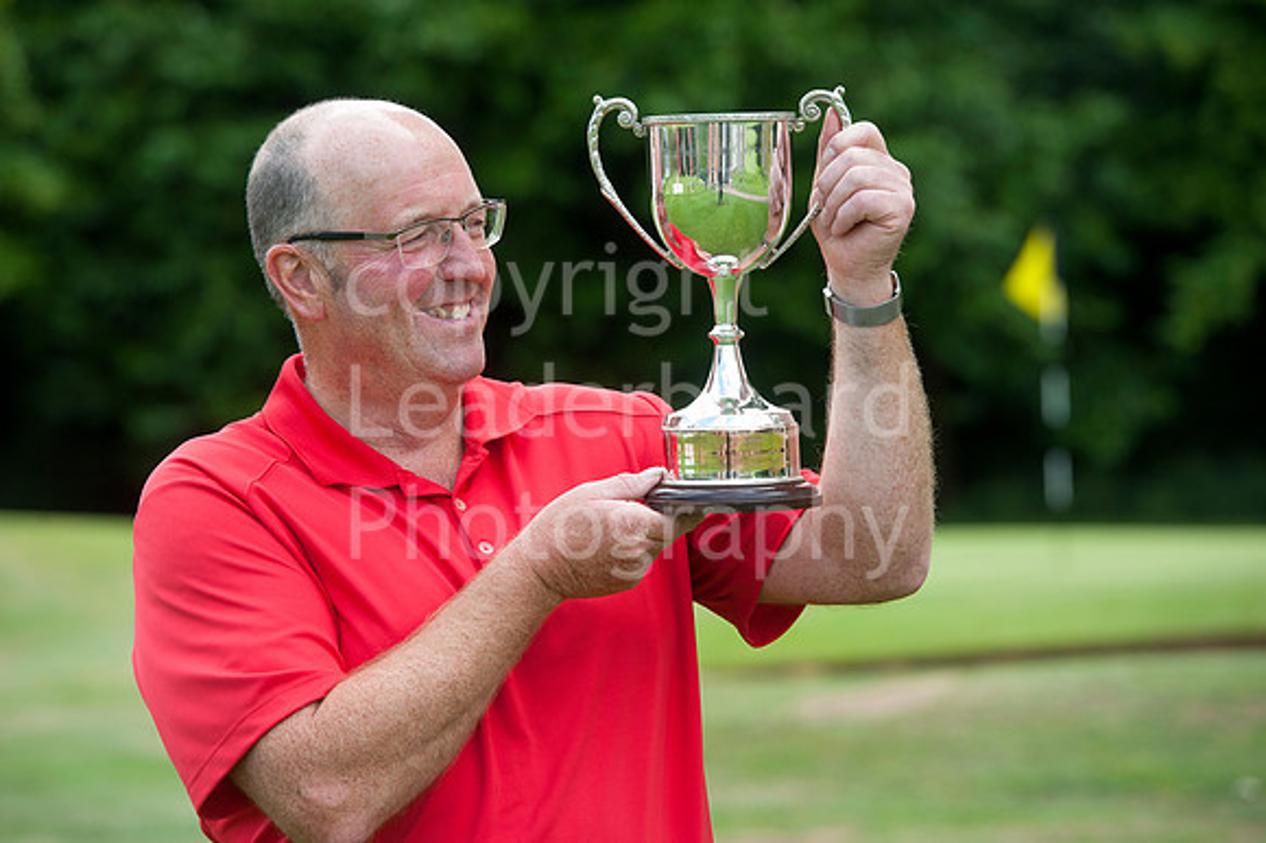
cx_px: 633
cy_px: 422
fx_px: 5799
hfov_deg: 12.5
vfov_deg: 8.3
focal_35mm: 165
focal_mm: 165
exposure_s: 1/320
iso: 200
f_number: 5.6
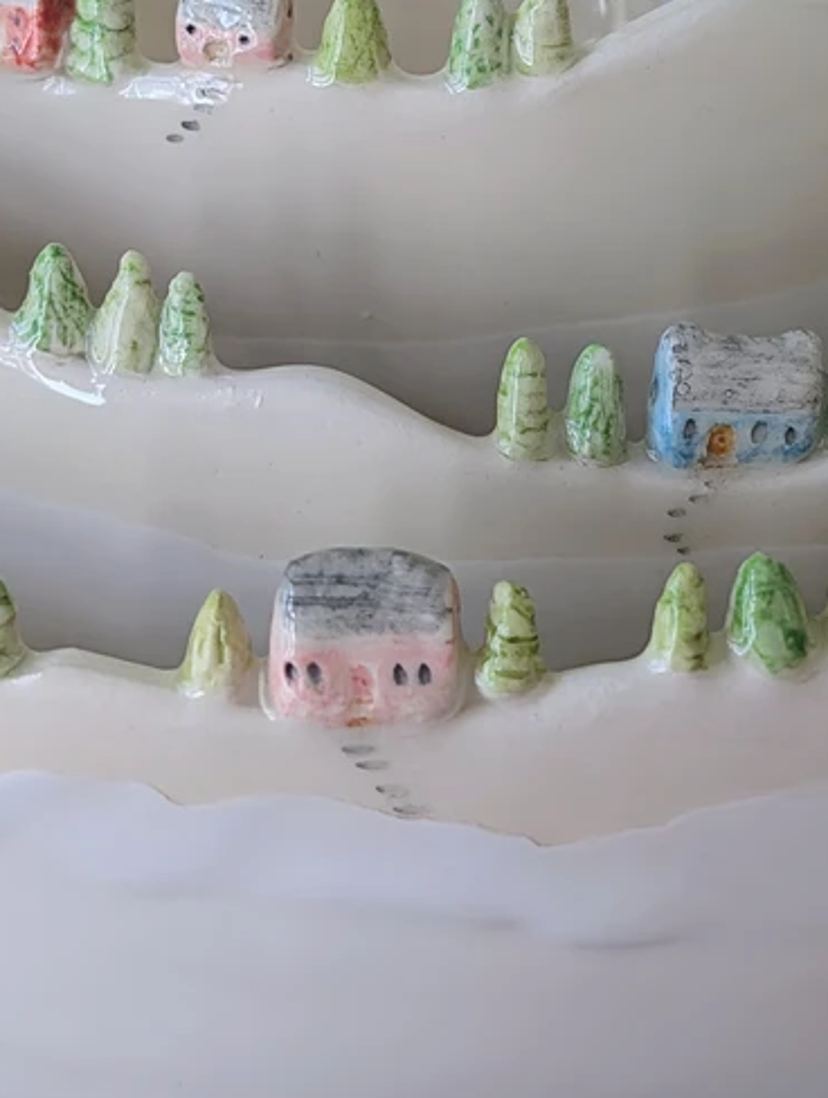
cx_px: 425
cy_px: 205
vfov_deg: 21.9
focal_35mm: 88
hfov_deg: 16.8
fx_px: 2797
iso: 28
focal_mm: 6.9
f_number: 1.68
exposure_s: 1/99
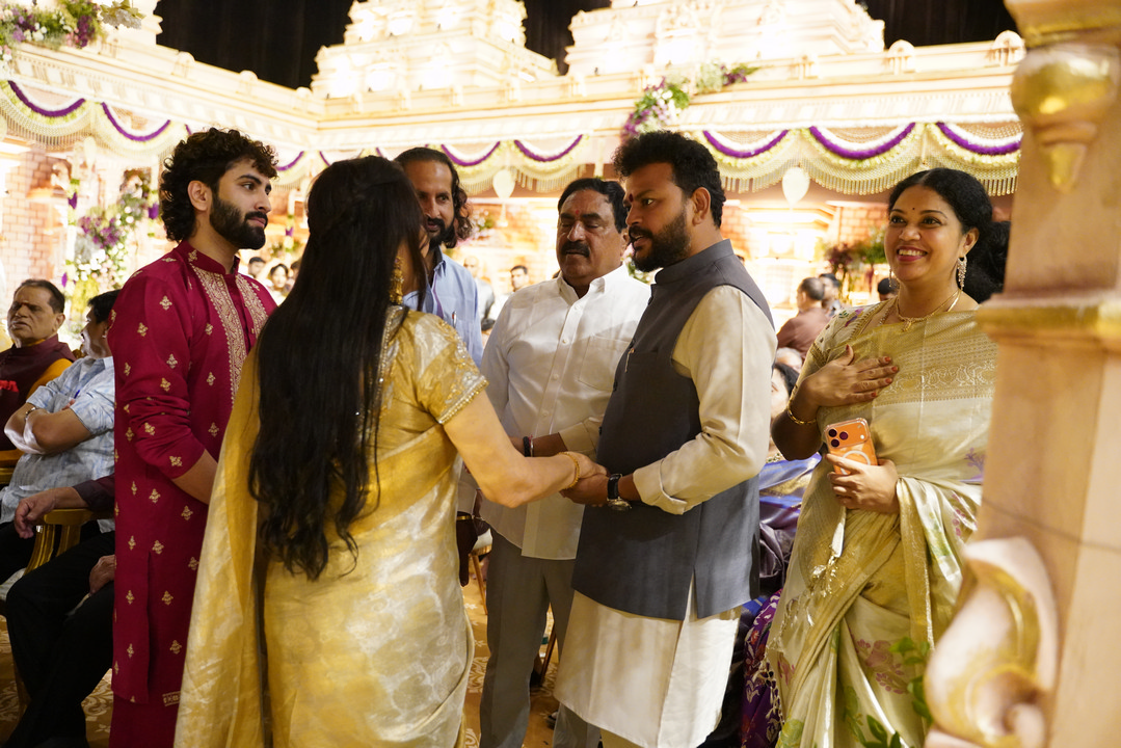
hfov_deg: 61.9
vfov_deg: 43.6
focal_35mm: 30
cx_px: 560
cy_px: 374
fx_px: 934
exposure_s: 1/250
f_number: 2.8
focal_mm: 30
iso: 8000
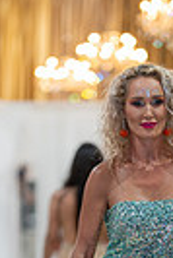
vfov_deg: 7.1
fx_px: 2063
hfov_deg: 4.8
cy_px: 363
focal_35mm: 287
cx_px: 150
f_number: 1.4
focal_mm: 85
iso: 160
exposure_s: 1/160
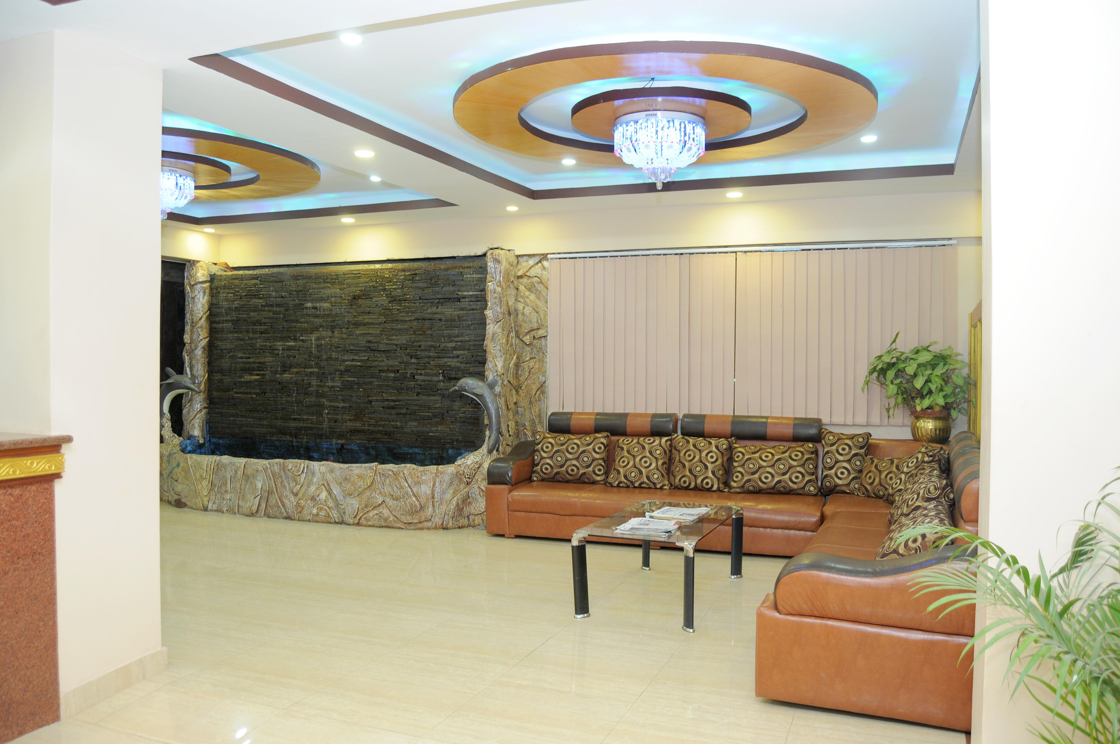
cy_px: 372
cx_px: 560
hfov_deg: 67.4
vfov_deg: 47.8
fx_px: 839
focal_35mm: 27
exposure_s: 1/20
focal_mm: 18
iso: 500
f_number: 4.5
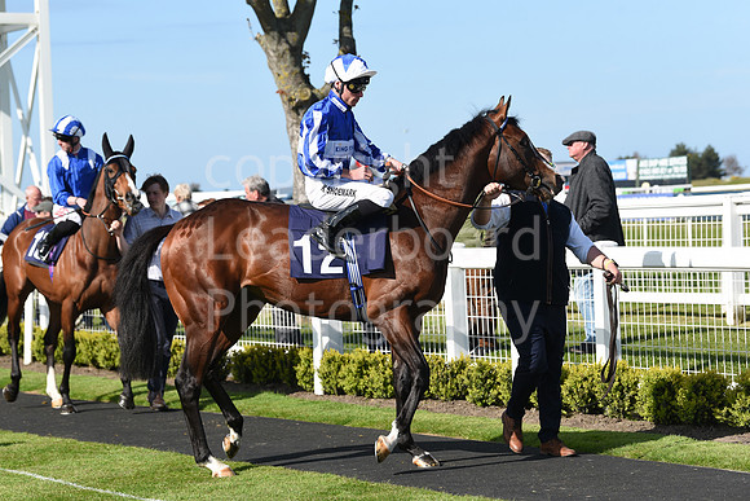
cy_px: 250
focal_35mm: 120
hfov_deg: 17.1
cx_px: 375
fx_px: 2500
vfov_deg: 11.4
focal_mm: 120
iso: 400
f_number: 5.6
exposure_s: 1/2000
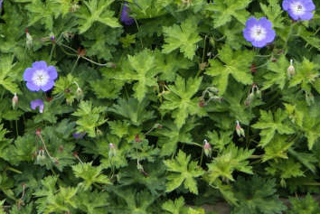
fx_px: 3293
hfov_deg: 5.6
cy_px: 32
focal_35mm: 370
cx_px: 108
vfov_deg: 3.7
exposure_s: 1/250
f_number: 4.8
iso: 200
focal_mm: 85
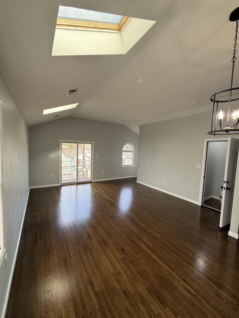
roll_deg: -2.9
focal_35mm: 14
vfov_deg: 102.1
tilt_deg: -3.1
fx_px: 129
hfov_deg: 85.7
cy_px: 159
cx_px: 120
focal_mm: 2.22
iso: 64
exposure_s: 1/130
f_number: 2.2
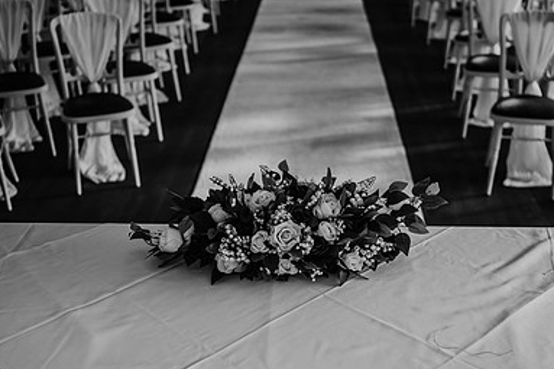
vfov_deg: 25.5
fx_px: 815
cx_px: 286
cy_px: 204
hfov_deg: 37.5
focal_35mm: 53
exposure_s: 1/320
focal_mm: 35
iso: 100
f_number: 1.8
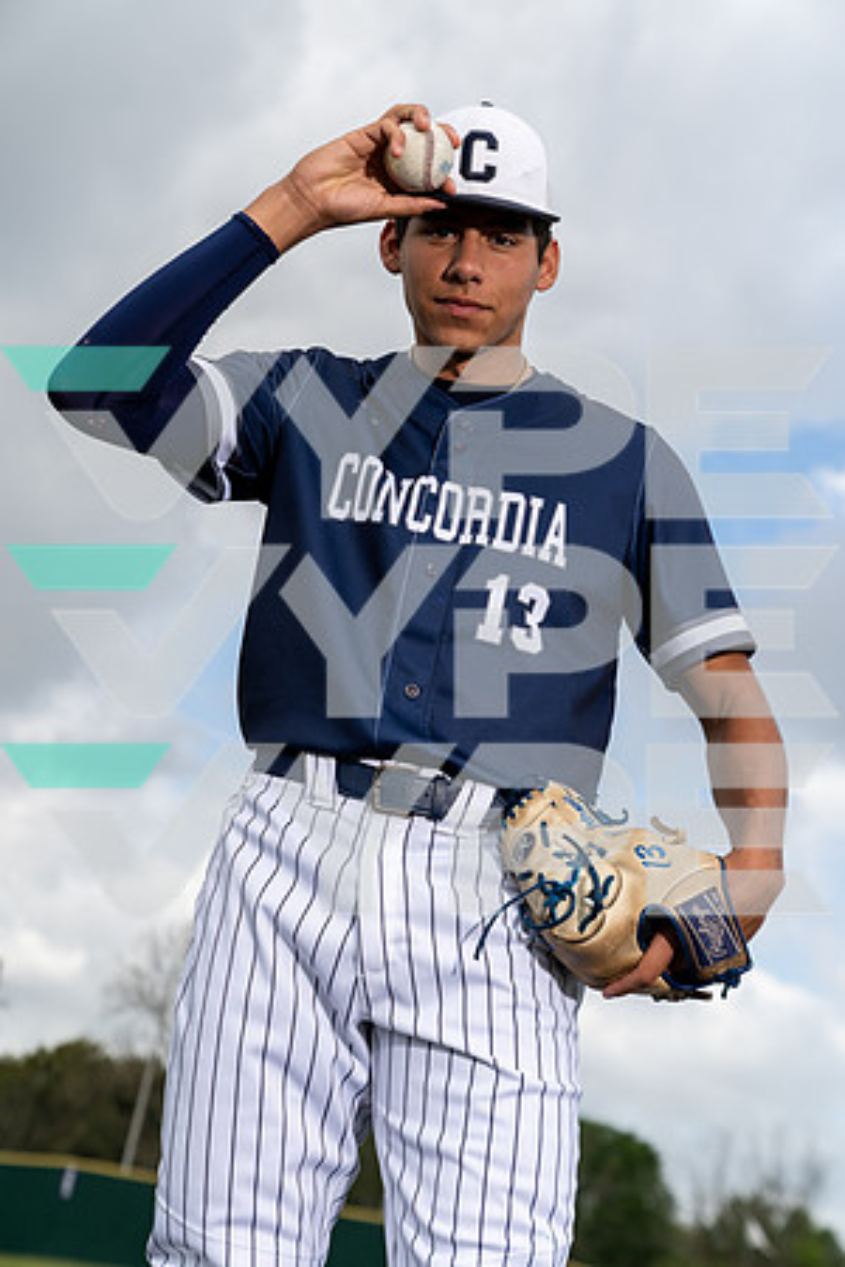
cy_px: 634
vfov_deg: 31.0
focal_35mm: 65
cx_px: 422
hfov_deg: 20.9
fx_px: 2288
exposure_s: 1/1250
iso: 250
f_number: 4.5
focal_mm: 65
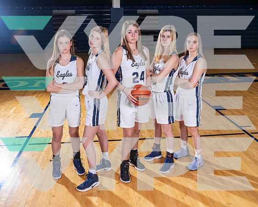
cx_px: 126
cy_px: 103
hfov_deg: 51.5
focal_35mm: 35
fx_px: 267
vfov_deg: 42.2
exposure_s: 1/125
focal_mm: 31
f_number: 5
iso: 100
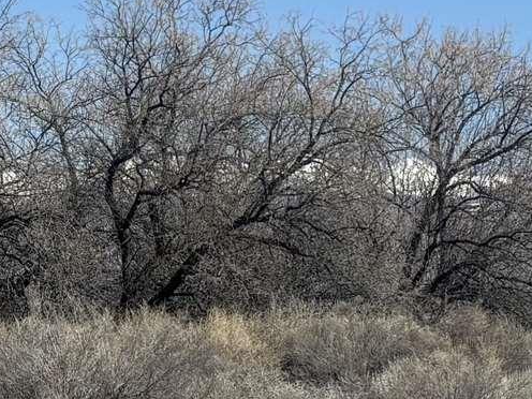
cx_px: -59
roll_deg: +1.1
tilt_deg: +6.8
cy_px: -63
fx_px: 2474
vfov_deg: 9.1
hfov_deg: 12.1
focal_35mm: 161
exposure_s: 1/4854
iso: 50
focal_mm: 5.96
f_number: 1.6
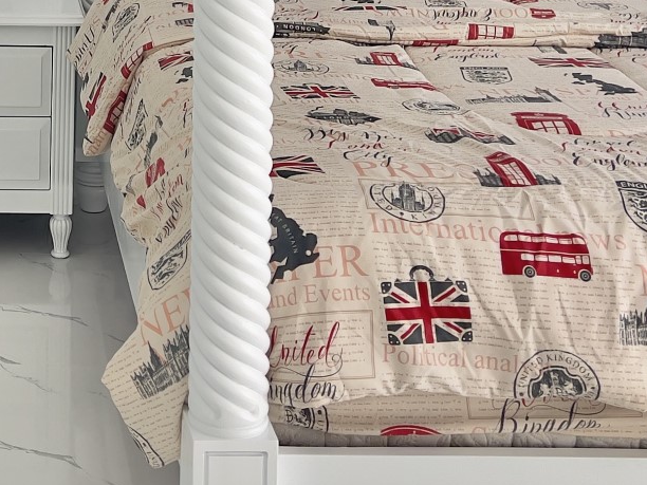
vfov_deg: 15.7
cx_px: 15
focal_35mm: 87
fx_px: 1626
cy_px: -238
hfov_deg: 21.8
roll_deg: -0.8
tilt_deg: -2.2
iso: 50
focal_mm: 5.7
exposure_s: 1/743
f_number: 1.5
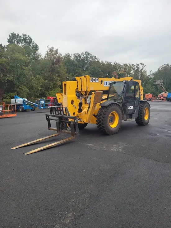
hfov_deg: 53.1
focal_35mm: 26
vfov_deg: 67.3
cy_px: 114
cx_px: 86
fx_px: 171
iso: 40
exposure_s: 1/1369
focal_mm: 5.4
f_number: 1.8
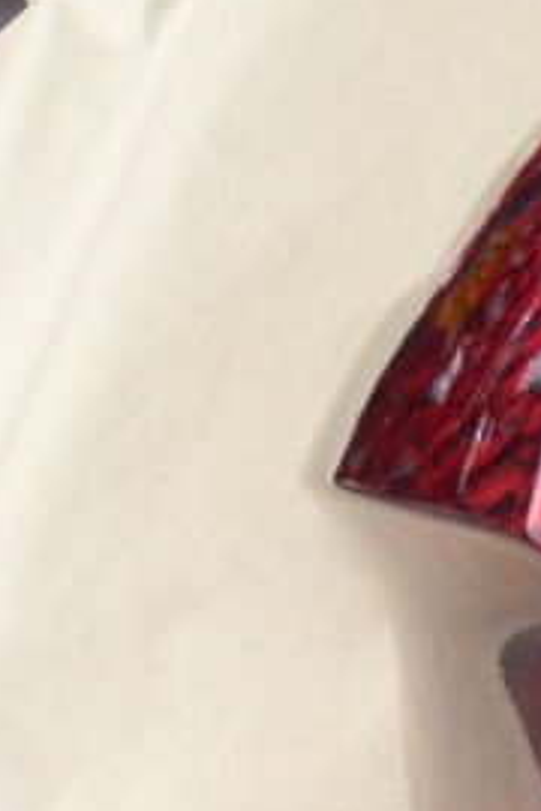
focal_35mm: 108
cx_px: 938
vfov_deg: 18.5
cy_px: 790
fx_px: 2434
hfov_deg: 11.8
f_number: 7
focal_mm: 6.3
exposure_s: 1/90
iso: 80
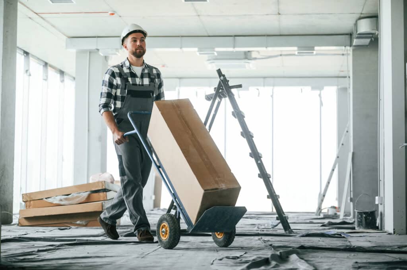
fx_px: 791
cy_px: 135
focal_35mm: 70
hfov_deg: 28.9
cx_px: 204
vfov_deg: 19.4
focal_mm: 70
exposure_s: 1/1250
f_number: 2.8
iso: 2000
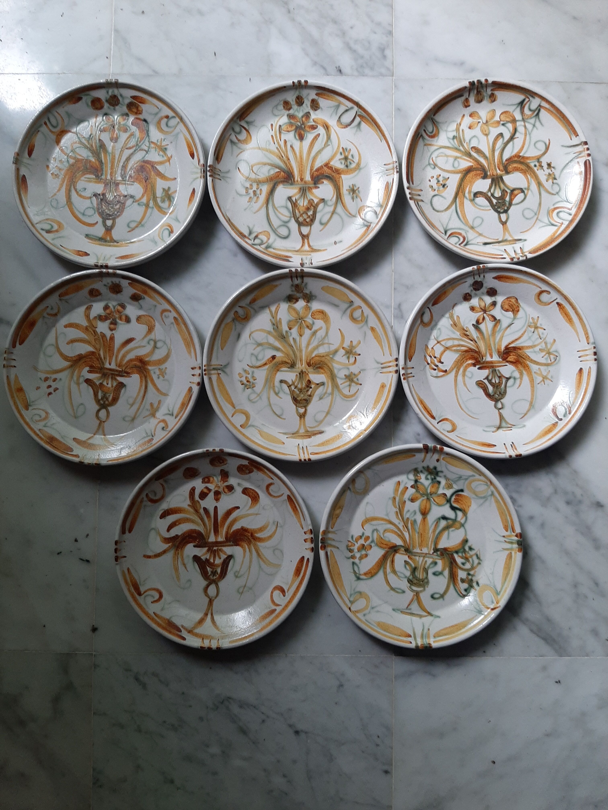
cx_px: 304
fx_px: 609
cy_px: 405
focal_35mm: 26
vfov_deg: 67.3
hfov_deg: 53.1
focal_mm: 3.93
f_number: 1.7
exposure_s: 1/50
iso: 100
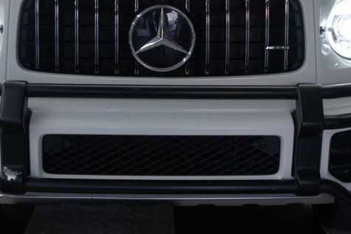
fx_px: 692
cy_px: 37
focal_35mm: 71
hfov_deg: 28.5
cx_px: 165
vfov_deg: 18.9
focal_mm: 22
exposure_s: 1/40
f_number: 4
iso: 200
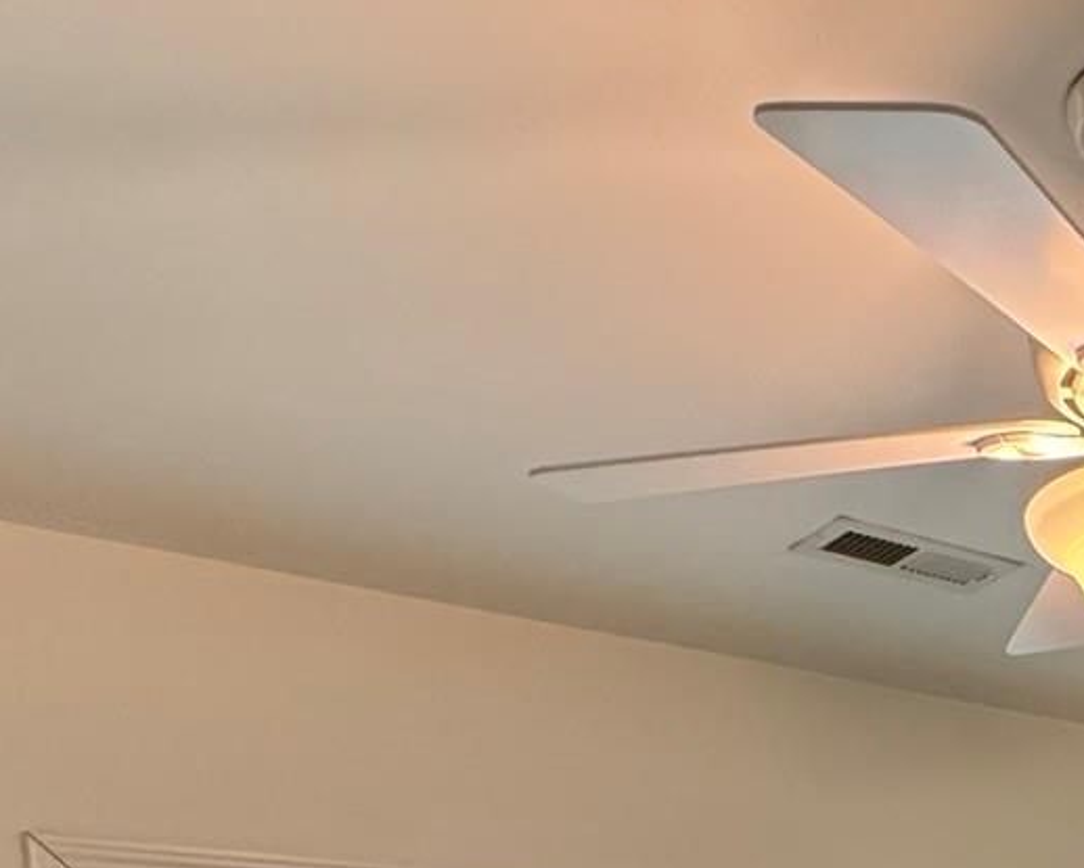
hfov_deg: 28.6
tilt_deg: -5.0
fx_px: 1733
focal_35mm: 54
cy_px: 1322
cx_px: 1402
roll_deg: +3.1
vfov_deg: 22.7
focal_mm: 2.22
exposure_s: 1/60
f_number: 2.2
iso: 320
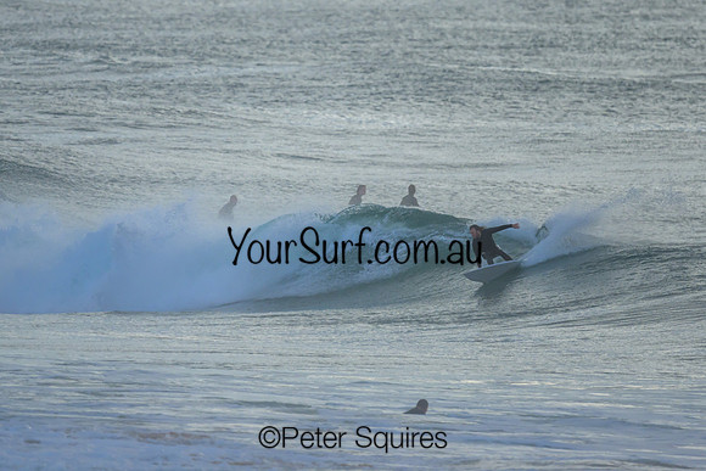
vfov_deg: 1.3
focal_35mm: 1099
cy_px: 148
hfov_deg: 1.9
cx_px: 397
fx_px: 21550
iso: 720
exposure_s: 1/2500
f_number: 6.3
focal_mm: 800
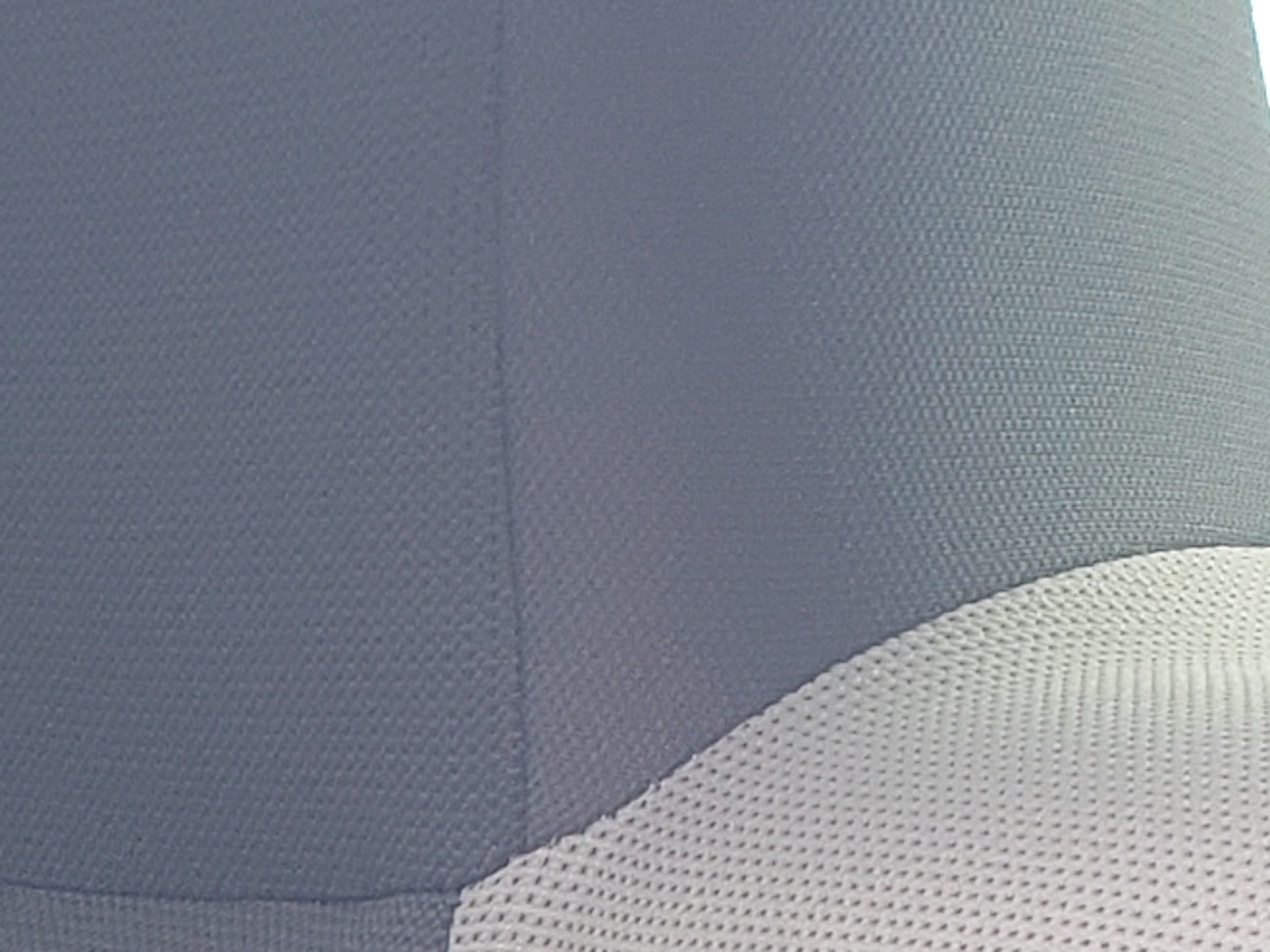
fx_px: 5832
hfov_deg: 10.5
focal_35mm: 159
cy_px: 1923
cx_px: -1916
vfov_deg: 8.8
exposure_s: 1/120
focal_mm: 4.3
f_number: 2.4
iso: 64
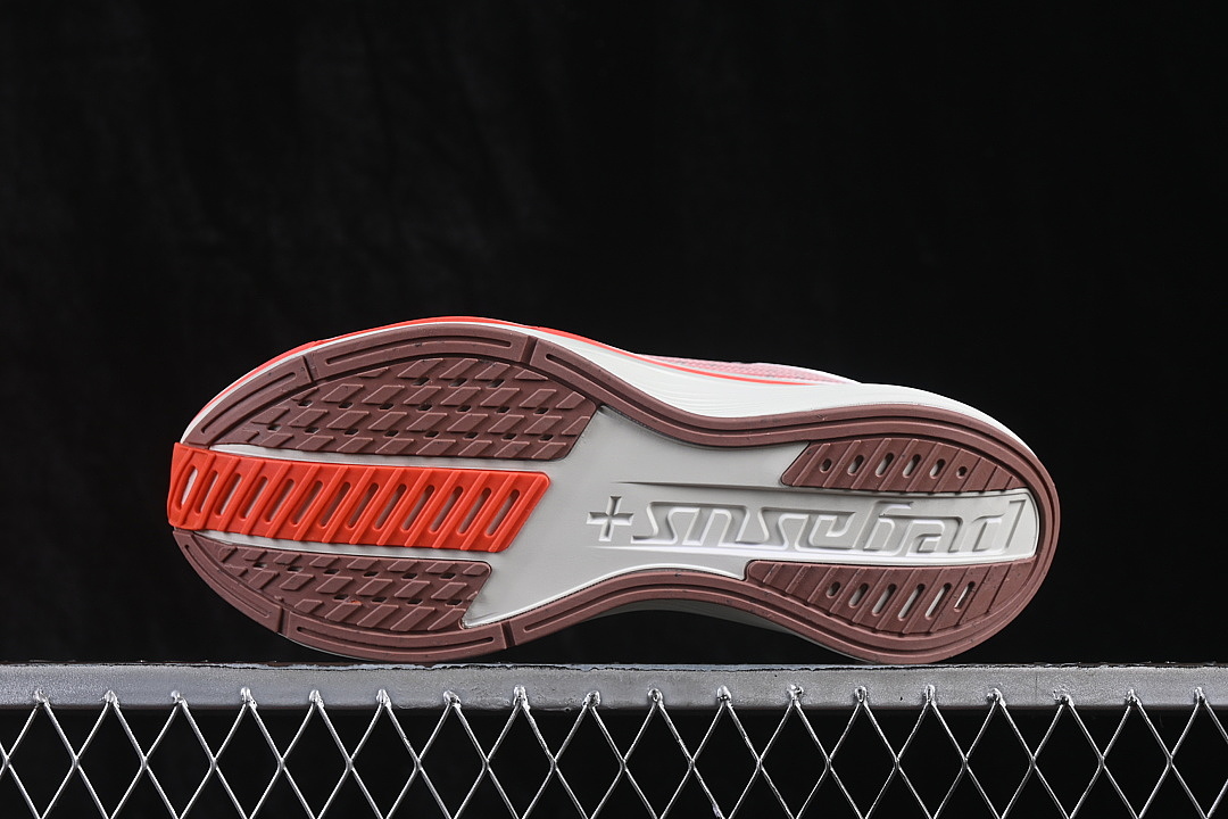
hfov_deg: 27.0
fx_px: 2558
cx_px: 614
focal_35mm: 75
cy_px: 410
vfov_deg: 18.2
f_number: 8
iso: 160
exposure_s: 1/80
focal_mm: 50
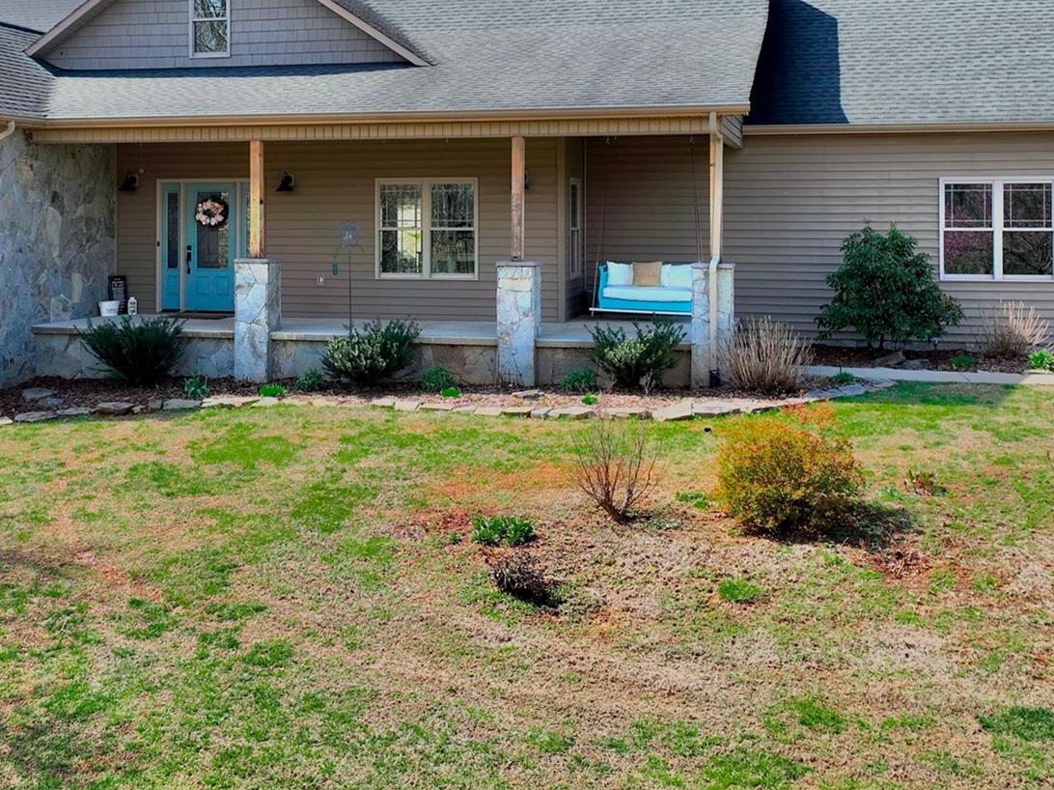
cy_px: 204
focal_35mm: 45
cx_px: 432
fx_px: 1370
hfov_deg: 41.9
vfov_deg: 31.6
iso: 140
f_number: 2.8
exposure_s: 1/1250
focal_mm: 12.29
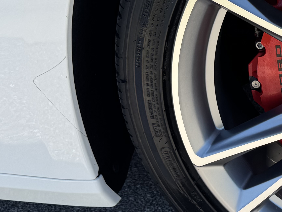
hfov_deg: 22.1
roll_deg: -0.3
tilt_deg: -26.8
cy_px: 102
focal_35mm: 79
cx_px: 368
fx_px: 644
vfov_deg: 18.7
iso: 80
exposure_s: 1/1395
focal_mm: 6.76
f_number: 1.78
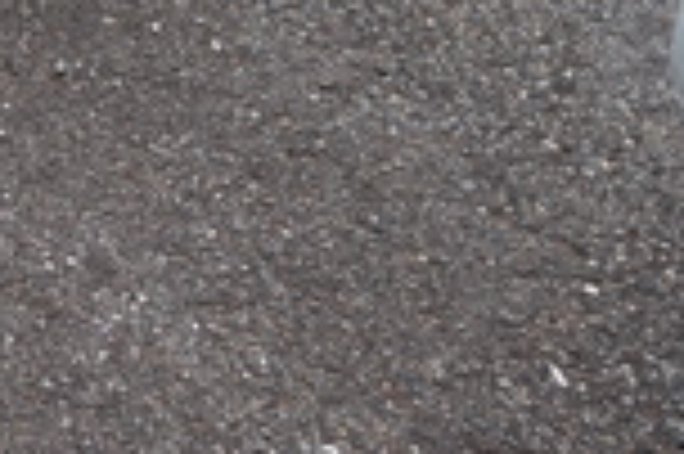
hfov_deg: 16.7
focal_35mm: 101
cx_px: -562
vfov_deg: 13.0
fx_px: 1917
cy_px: -144
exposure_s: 1/200
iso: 100
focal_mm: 16
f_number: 6.3
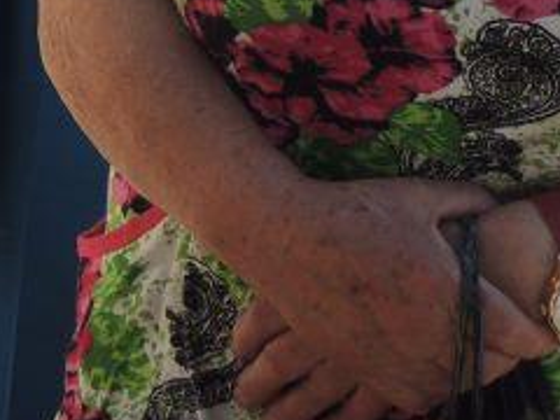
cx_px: -56
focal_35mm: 264
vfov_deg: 5.5
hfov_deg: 7.5
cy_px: -357
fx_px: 4271
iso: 100
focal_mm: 11.1
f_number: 4.2
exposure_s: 1/400
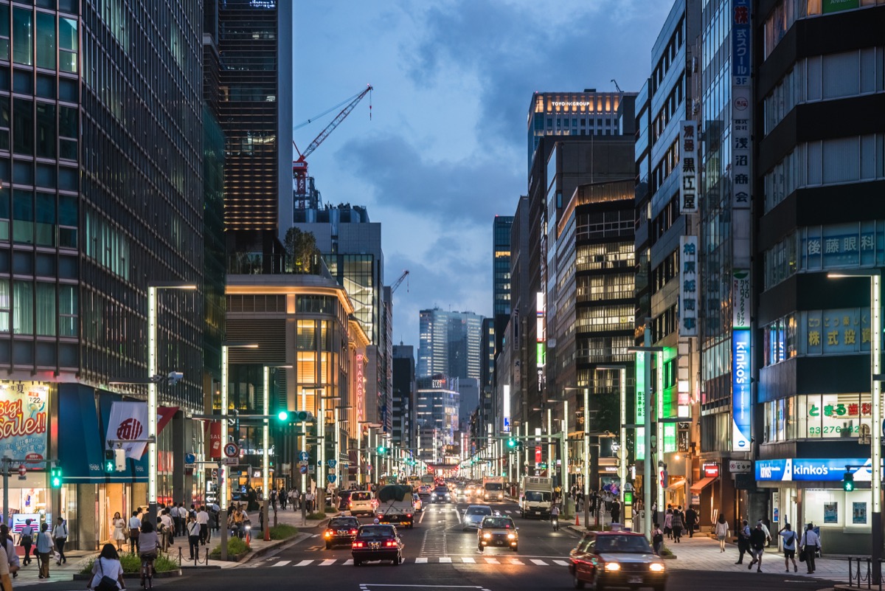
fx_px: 1844
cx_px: 442
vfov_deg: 18.2
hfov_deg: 27.0
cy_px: 296
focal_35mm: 75
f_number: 6.3
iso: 1600
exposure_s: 1/30
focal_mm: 75
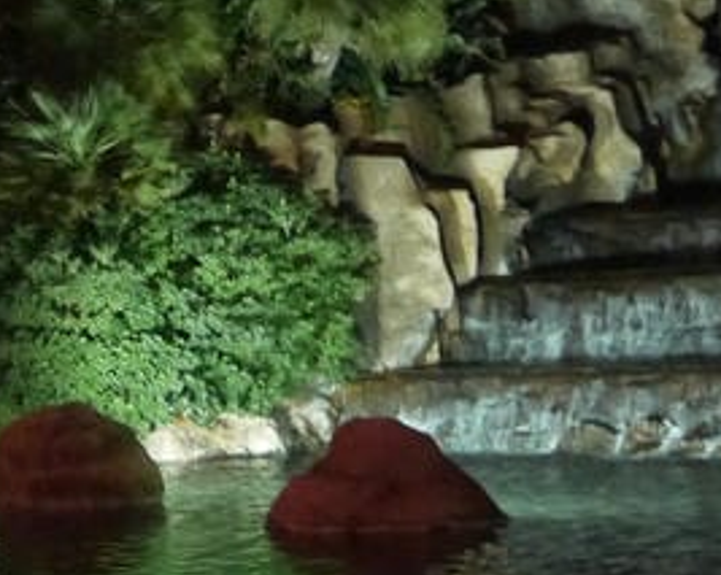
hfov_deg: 14.3
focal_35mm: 123
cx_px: -443
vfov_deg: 12.0
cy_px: -259
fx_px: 2622
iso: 1600
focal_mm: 14
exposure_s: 1/20
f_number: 3.5
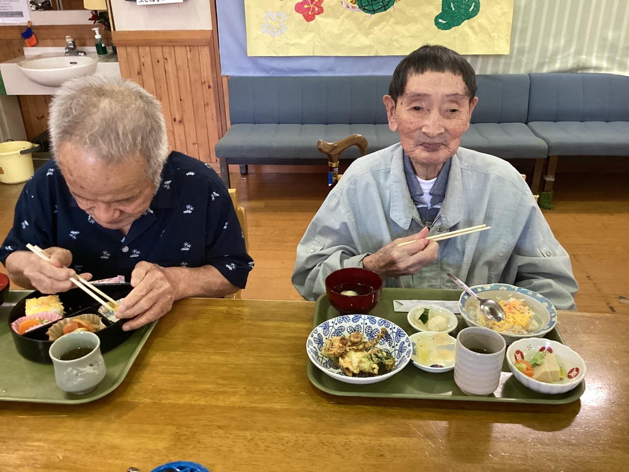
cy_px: 236
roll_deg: +0.5
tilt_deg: -26.3
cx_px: 314
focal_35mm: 31
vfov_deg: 45.4
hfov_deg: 58.4
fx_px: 563
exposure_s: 1/60
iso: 320
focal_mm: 3.3
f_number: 2.4
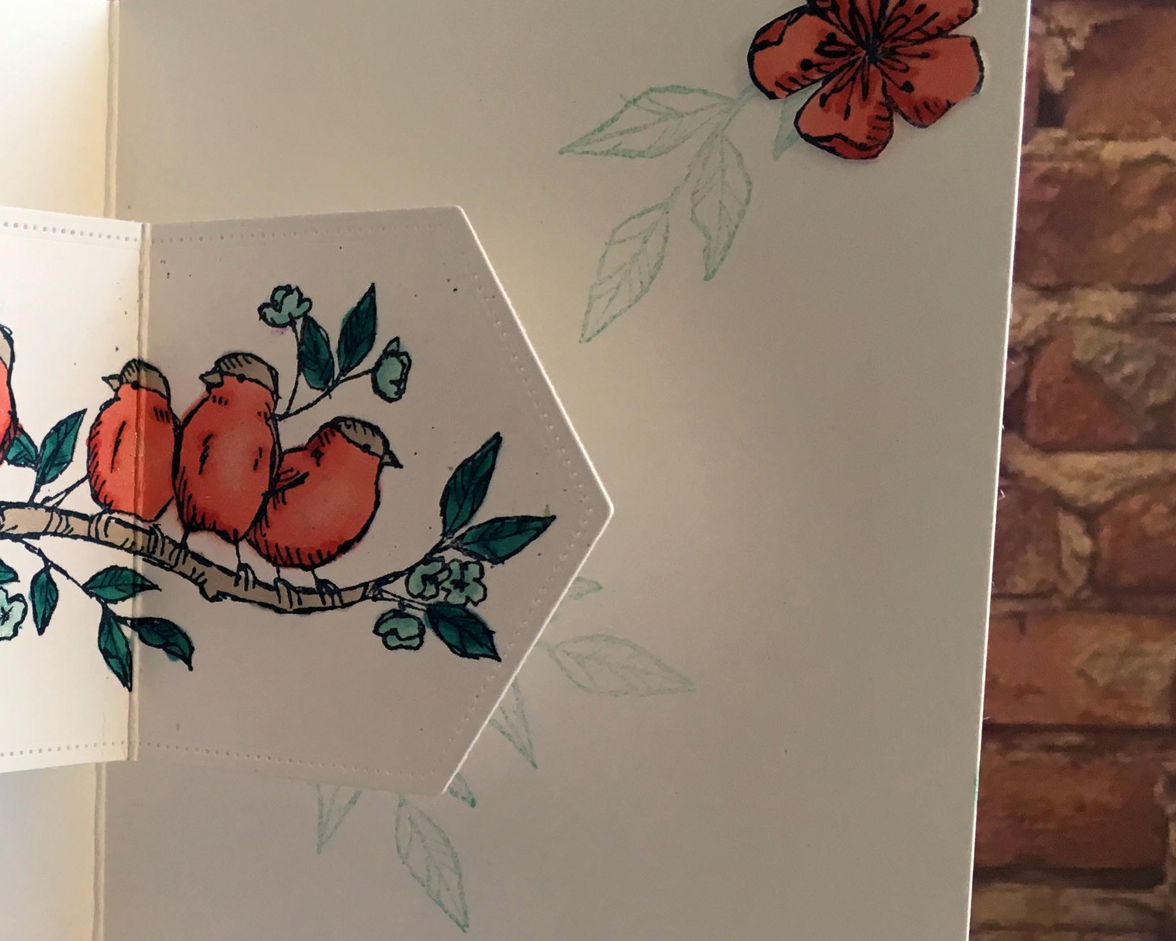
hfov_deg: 32.6
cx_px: 145
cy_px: 644
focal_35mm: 55
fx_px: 1914
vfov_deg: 27.4
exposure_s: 1/33
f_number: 2.2
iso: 25
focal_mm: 4.15
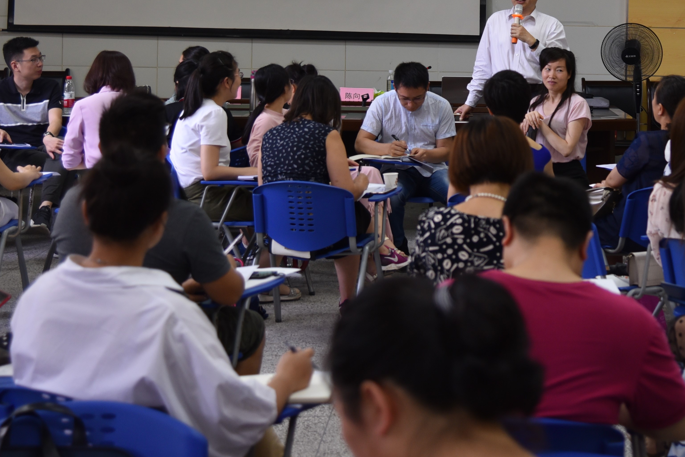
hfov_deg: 22.5
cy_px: 37
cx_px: 463
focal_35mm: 90
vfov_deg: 15.0
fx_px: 1713
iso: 640
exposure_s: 1/60
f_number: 4
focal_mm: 46
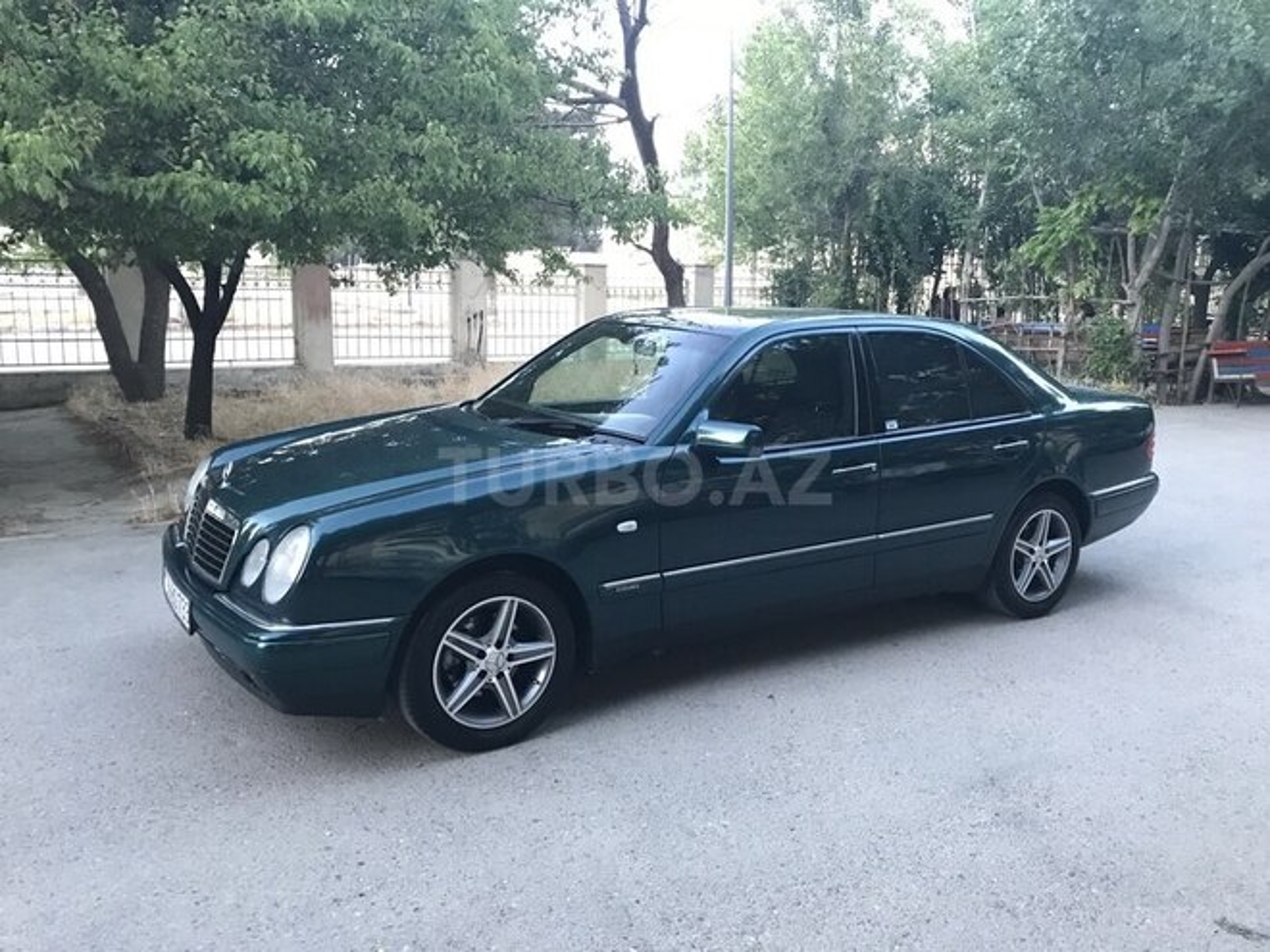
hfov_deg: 63.4
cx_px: 635
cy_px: 476
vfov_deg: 49.7
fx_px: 1027
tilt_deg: -10.1
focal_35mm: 28
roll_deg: -1.0
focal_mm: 3.99
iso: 100
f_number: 1.8
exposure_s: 1/14
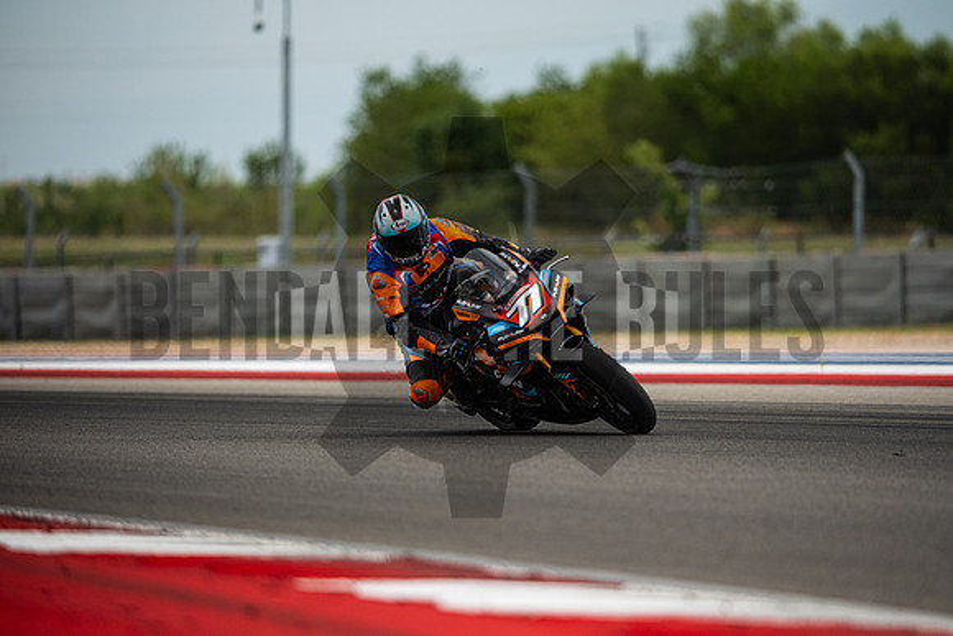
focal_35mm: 300
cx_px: 476
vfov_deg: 4.6
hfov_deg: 6.9
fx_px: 7943
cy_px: 318
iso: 320
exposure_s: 1/5000
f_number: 2
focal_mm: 200
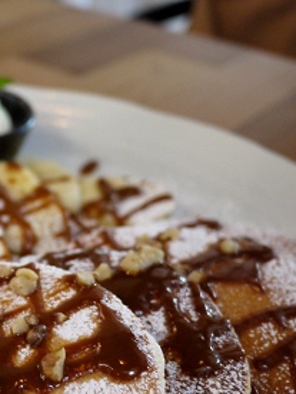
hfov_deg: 21.5
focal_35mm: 65
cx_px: -21
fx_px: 741
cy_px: 236
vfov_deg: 29.7
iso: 400
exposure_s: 1/13
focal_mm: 14
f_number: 2.5
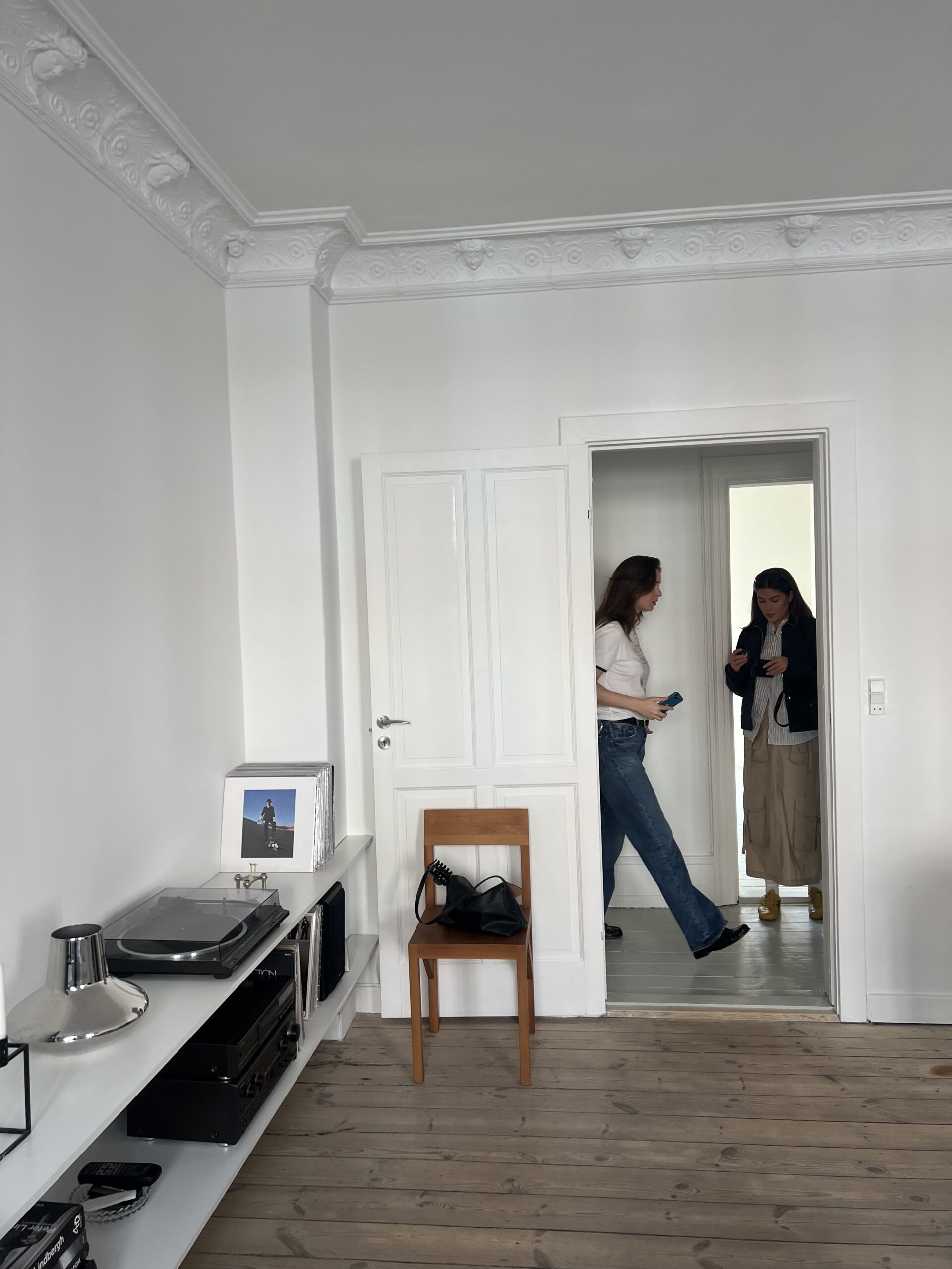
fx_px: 953
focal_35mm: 26
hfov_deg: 53.1
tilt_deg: -1.2
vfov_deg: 67.3
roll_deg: +2.5
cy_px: 634
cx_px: 476
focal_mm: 5.7
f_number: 1.5
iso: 64
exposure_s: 1/121
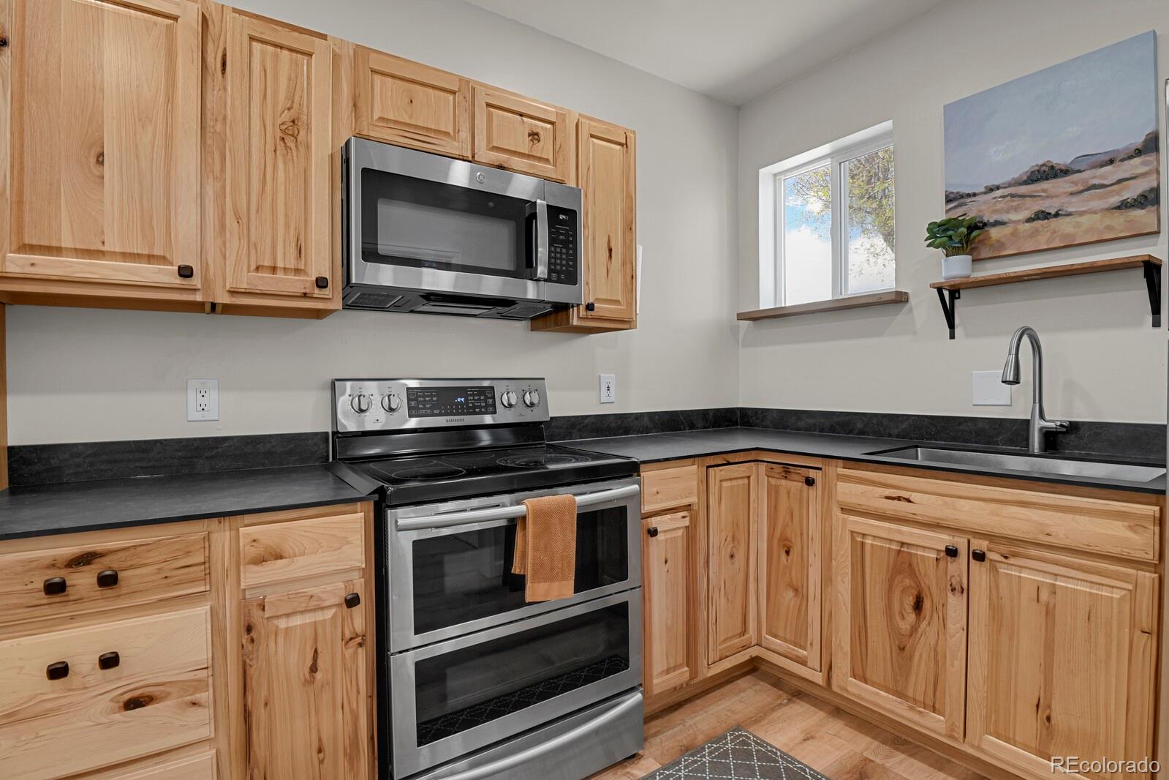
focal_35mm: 17
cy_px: 390
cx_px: 584
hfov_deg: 93.3
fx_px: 552
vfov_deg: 70.4
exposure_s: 1/20
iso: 8000
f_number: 8
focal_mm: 17
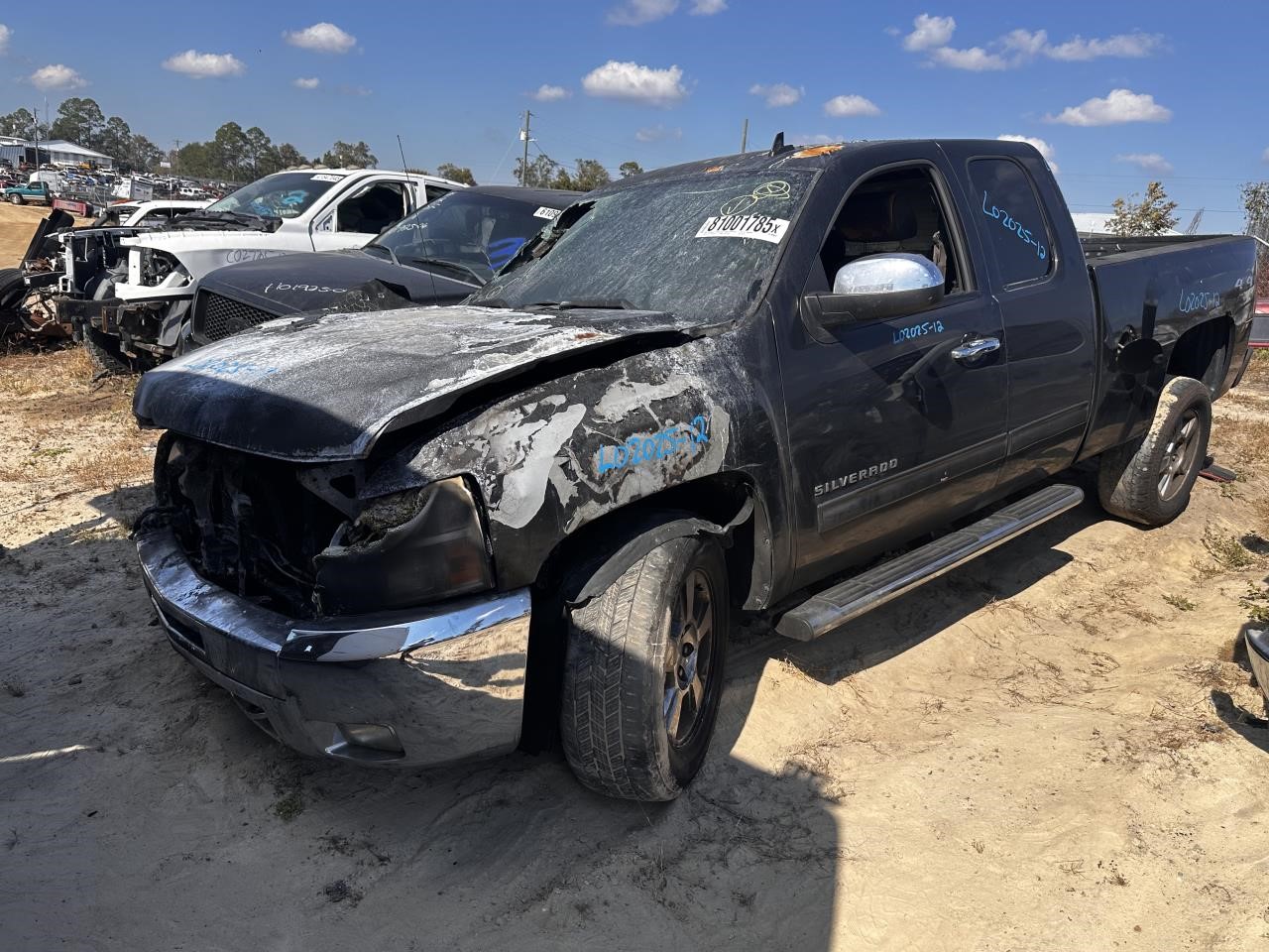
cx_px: 634
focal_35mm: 24
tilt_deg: -13.4
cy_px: 476
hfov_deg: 71.6
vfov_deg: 56.8
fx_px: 880
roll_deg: -6.4
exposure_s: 1/3861
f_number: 1.78
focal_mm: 6.86
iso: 80
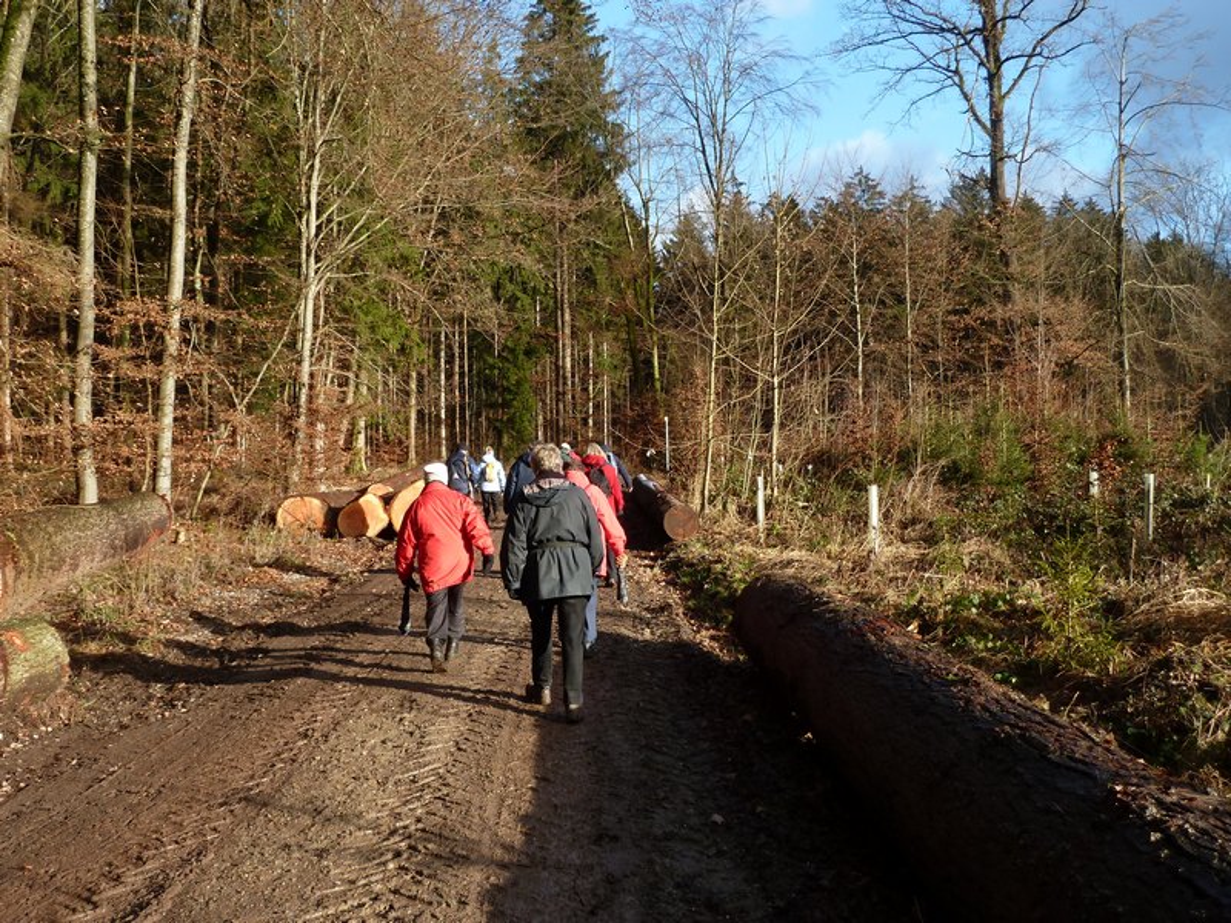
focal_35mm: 35
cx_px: 616
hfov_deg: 52.6
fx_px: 1245
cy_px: 462
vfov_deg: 40.7
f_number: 4
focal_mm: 5.7
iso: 80
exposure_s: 1/200
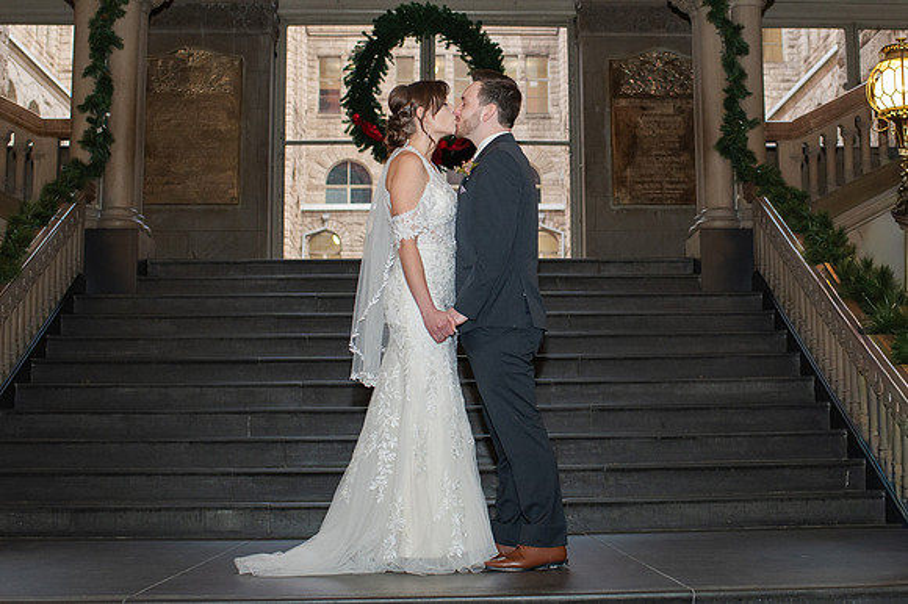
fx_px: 1427
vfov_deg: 23.9
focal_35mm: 57
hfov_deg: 35.2
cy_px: 247
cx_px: 531
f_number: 3.5
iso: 1000
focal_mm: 35
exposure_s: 1/200
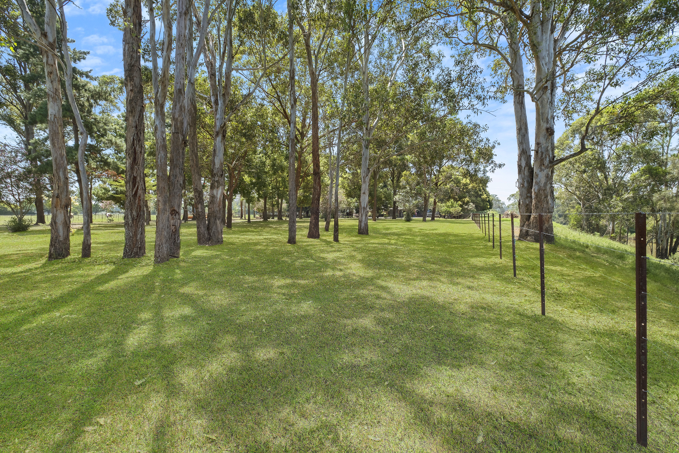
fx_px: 283
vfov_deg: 77.3
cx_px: 340
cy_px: 226
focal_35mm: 15
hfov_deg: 100.4
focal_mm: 10
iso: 160
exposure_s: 1/80
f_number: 8
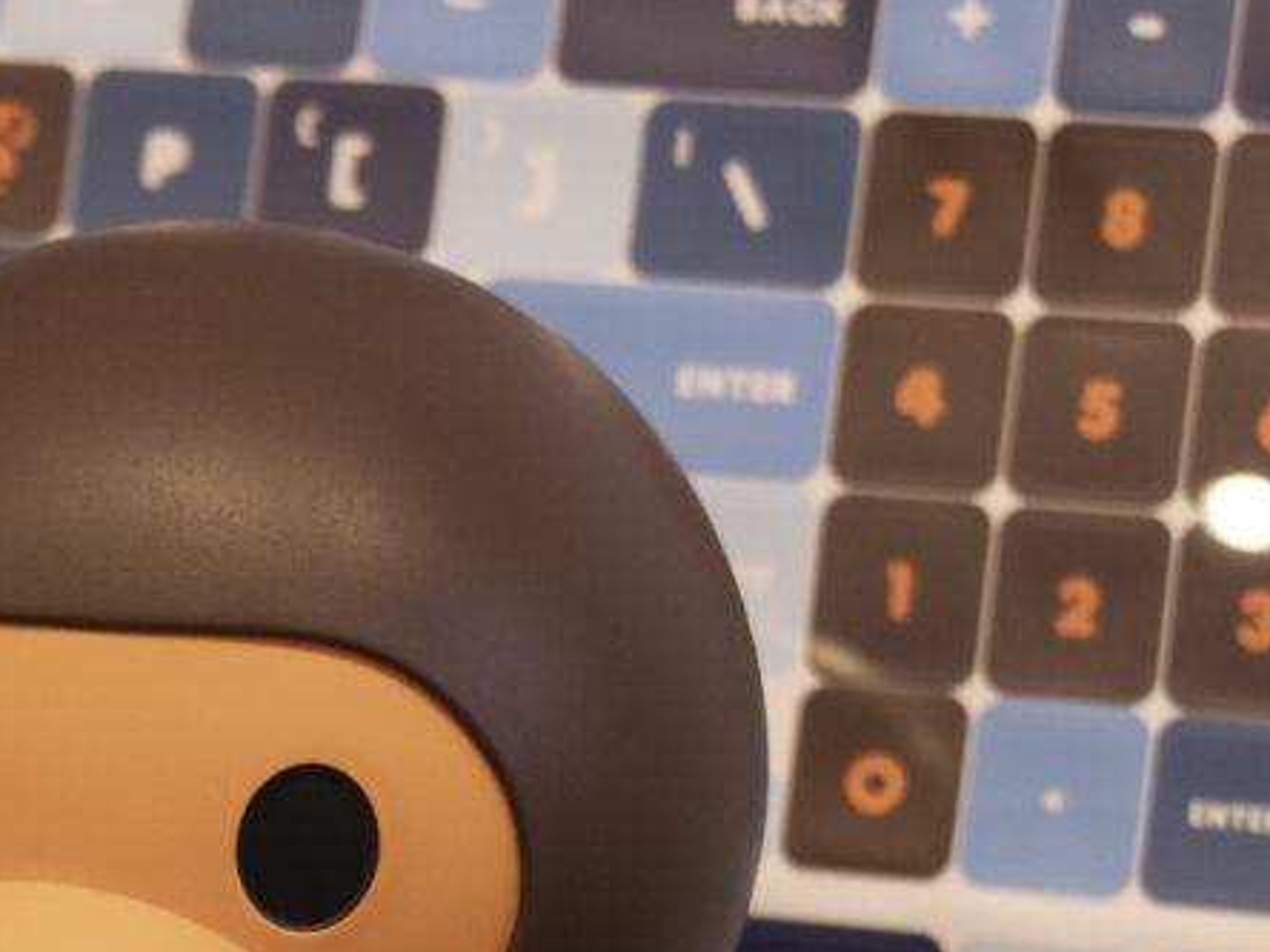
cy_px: 1031
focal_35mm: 192
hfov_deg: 10.3
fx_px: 7044
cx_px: 220
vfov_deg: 7.7
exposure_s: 1/40
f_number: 4
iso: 800
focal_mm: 21
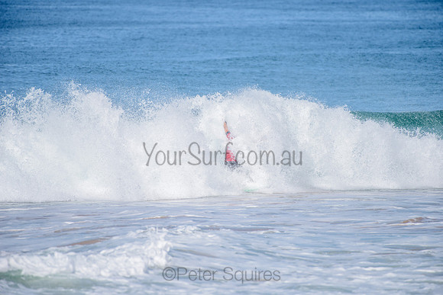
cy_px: 148
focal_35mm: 500
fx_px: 6154
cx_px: 222
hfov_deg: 4.1
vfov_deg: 2.8
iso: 160
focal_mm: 500
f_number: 5.6
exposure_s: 1/2000
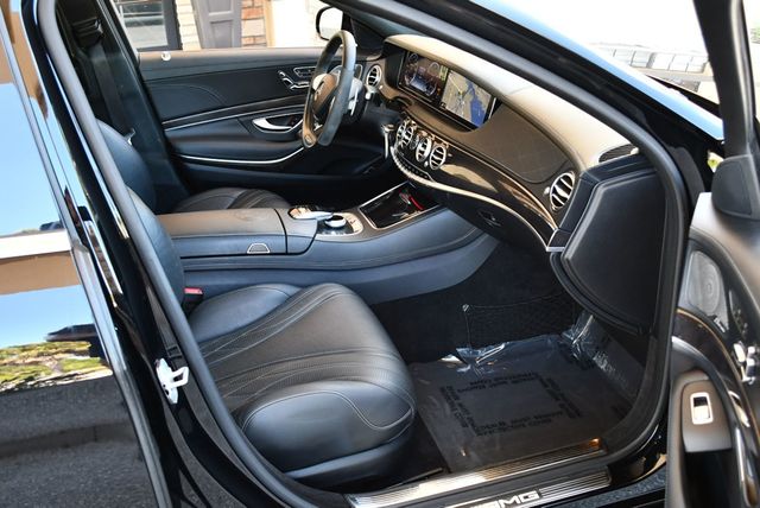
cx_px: 380
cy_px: 254
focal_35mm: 36
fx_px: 761
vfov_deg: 36.9
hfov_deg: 53.1
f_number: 3.5
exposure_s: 1/125
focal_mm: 18
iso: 800
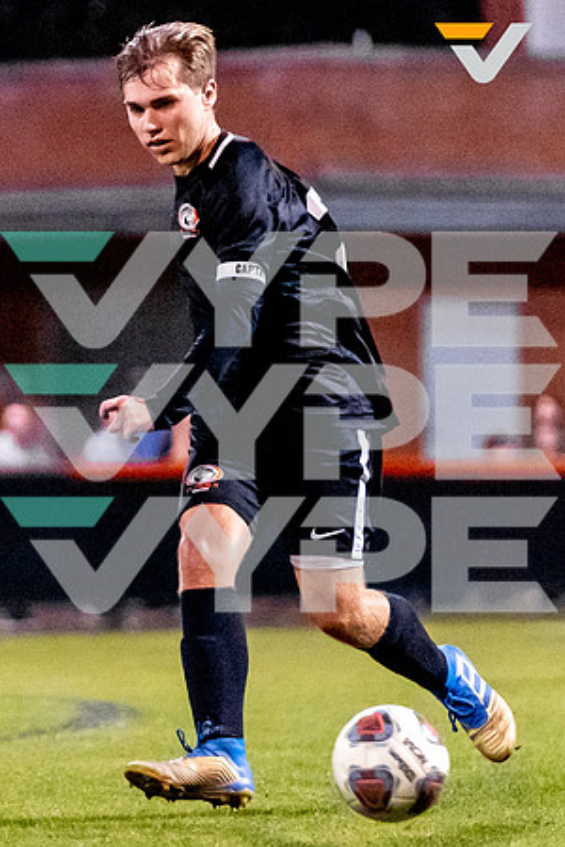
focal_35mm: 468
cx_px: 154
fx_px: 11010
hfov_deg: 2.9
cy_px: 394
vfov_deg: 4.4
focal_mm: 167
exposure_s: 1/1250
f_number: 2.8
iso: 6400
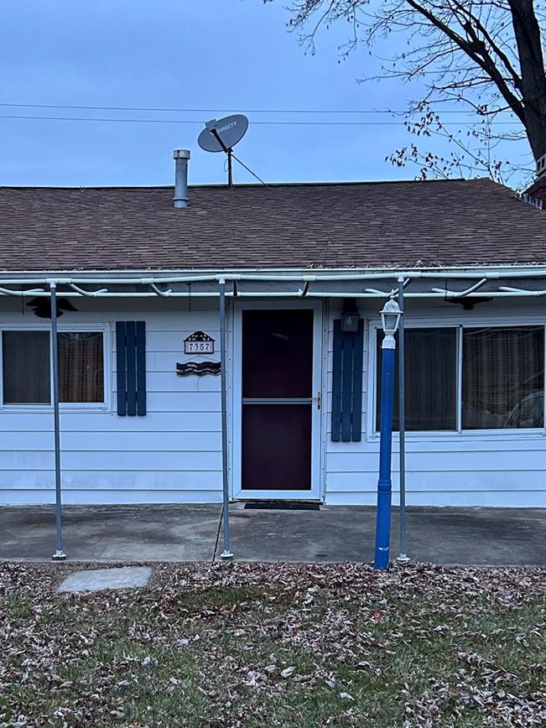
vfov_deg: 40.9
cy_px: 466
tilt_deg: -2.0
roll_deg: -0.9
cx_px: 180
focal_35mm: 46
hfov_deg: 31.3
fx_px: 967
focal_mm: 5.7
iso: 200
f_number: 1.5
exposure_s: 1/60
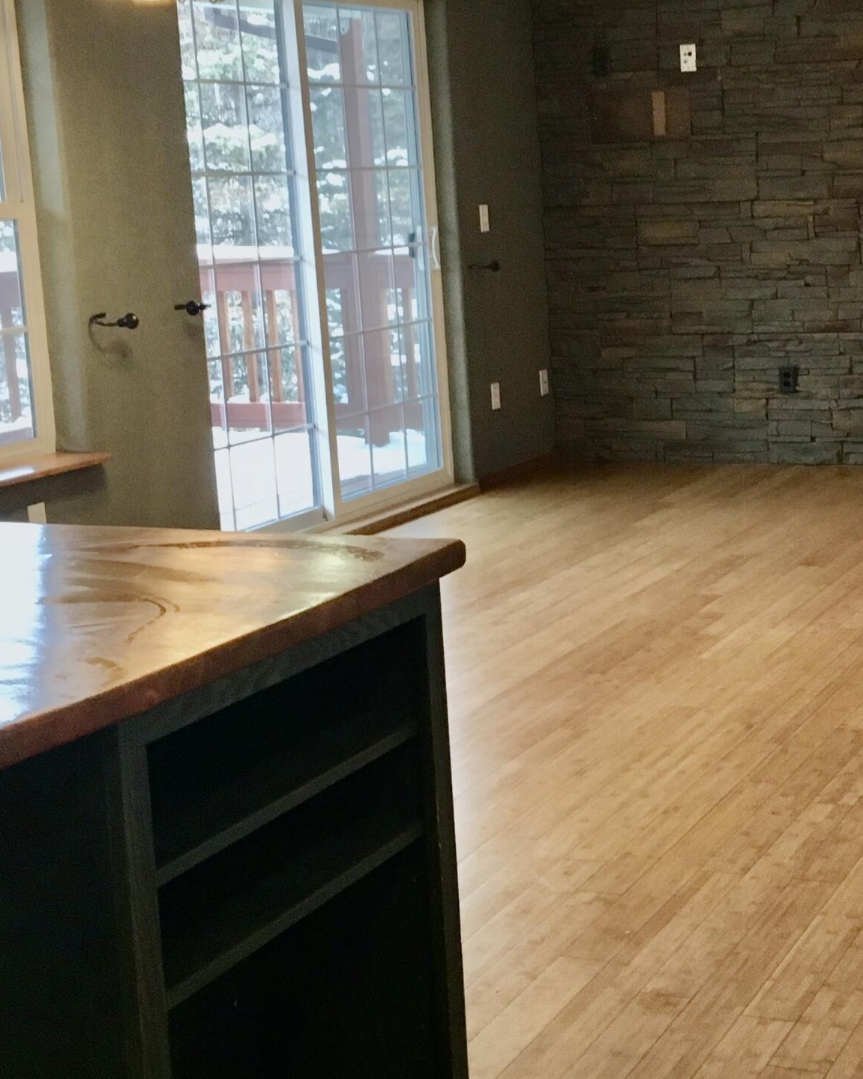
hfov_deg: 25.2
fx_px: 1884
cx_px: 738
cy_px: 447
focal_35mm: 59
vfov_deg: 31.9
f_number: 2.2
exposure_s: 1/30
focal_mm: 4.15
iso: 125
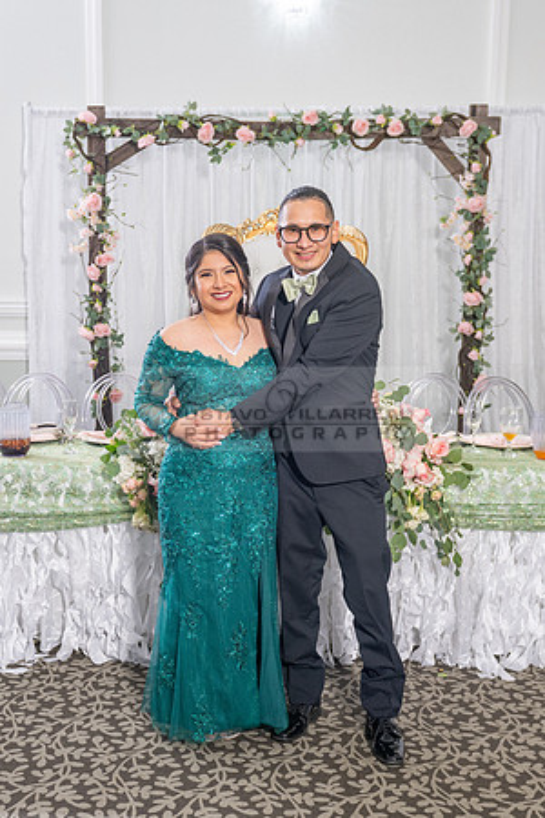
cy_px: 483
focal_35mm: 48
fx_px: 1087
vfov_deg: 41.1
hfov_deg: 28.1
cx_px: 245
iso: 400
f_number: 3.5
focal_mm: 27
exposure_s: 1/160
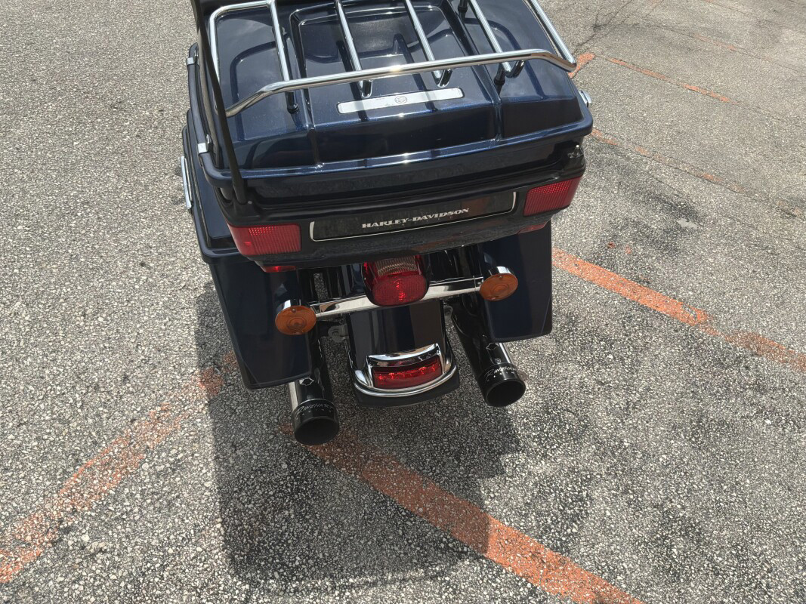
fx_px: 652
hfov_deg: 63.4
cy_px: 302
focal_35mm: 28
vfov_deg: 49.7
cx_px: 403
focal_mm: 3
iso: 125
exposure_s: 1/7407
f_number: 1.8
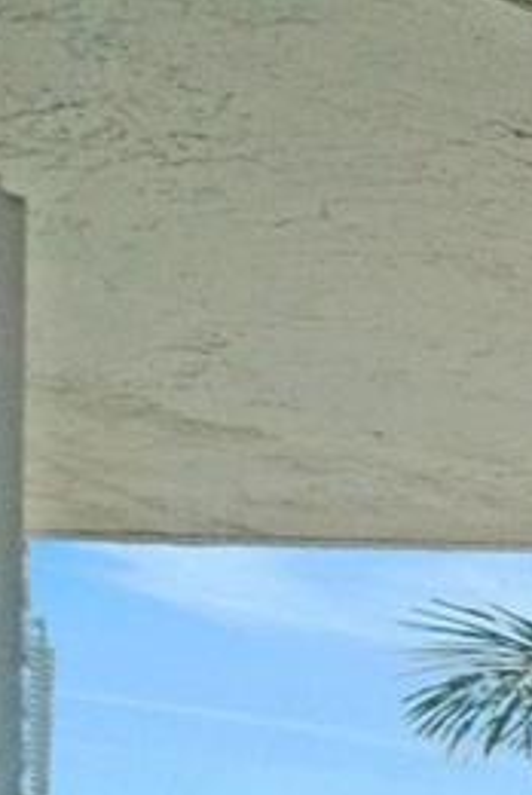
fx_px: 1901
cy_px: 1182
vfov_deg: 20.4
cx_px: 2330
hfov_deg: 7.4
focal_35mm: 86
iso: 200
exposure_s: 1/25
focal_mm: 14
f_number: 8
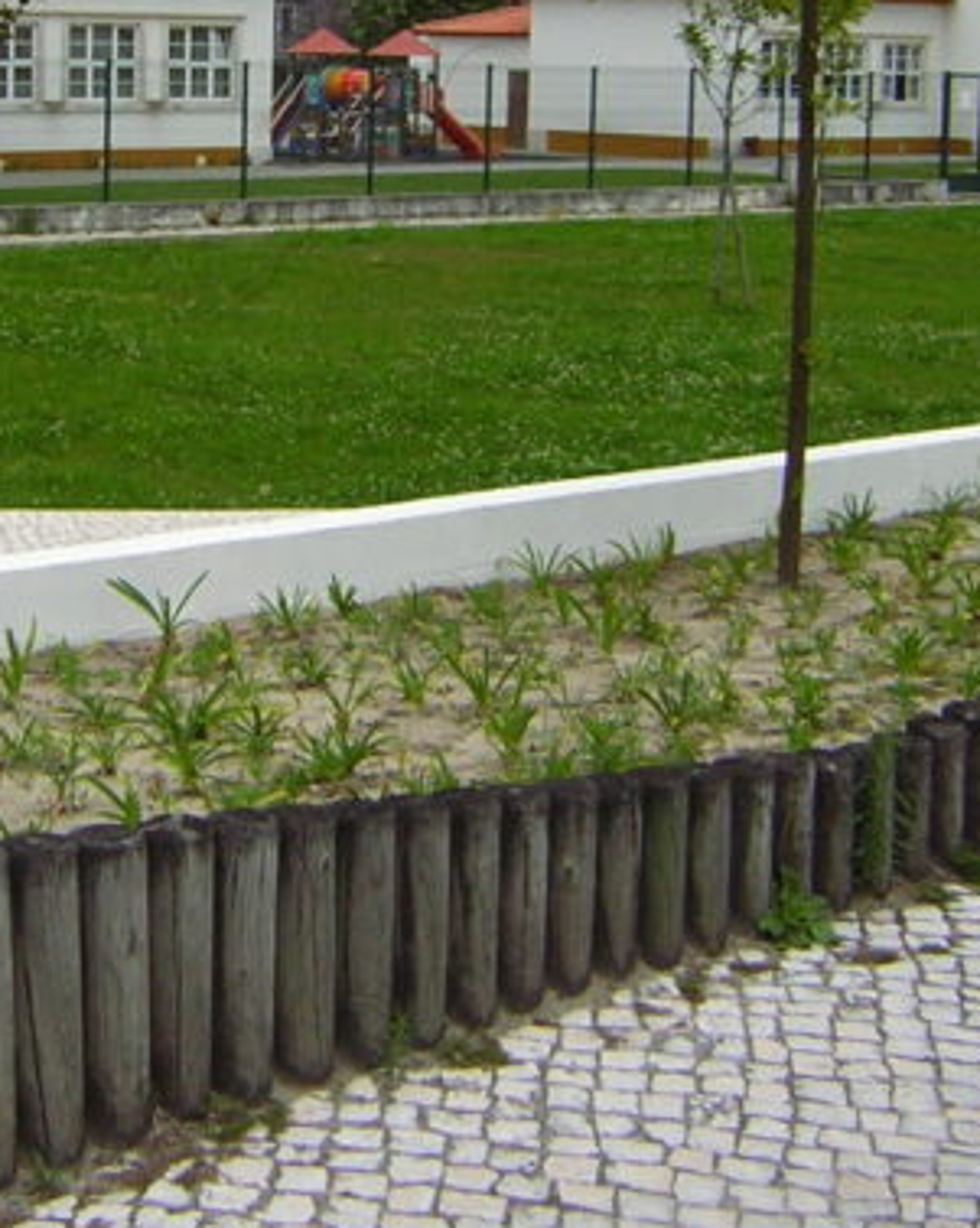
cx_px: 348
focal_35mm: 70
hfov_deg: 21.8
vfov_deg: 26.9
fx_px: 2541
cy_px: 340
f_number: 5.2
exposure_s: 1/488
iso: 50
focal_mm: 4.7
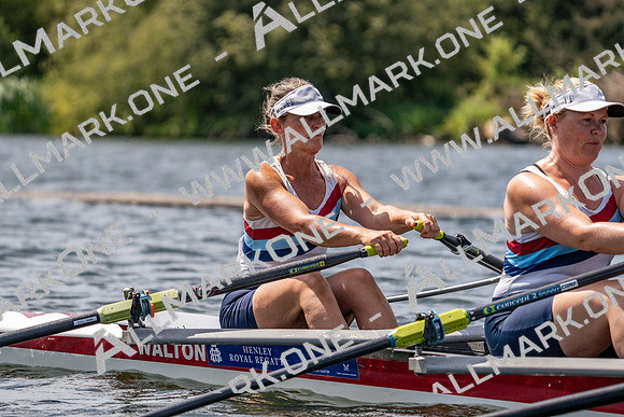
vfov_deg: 5.5
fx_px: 4369
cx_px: 312
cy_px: 208
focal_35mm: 252
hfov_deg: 8.2
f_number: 5.6
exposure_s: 1/2000
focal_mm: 252
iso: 250
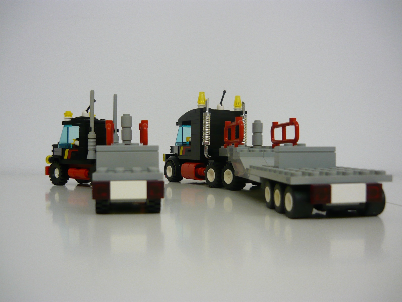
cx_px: 201
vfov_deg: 42.9
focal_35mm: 33
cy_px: 151
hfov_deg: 55.4
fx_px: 383
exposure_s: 1/30
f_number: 2.8
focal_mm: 5.5
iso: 200
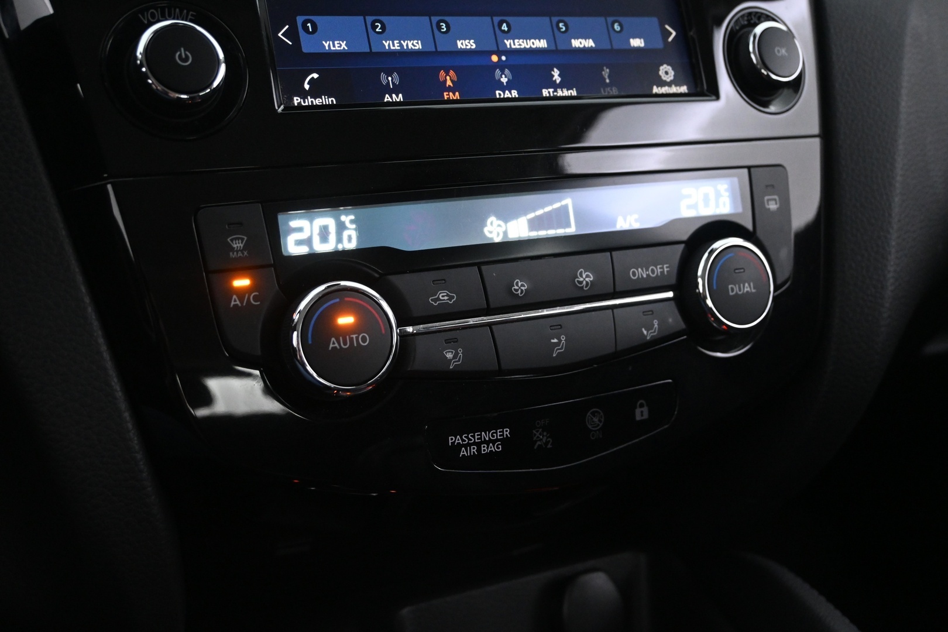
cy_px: 316
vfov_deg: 33.6
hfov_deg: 48.7
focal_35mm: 40
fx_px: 1047
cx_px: 474
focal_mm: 26.5
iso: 3200
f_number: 4.5
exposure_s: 1/25
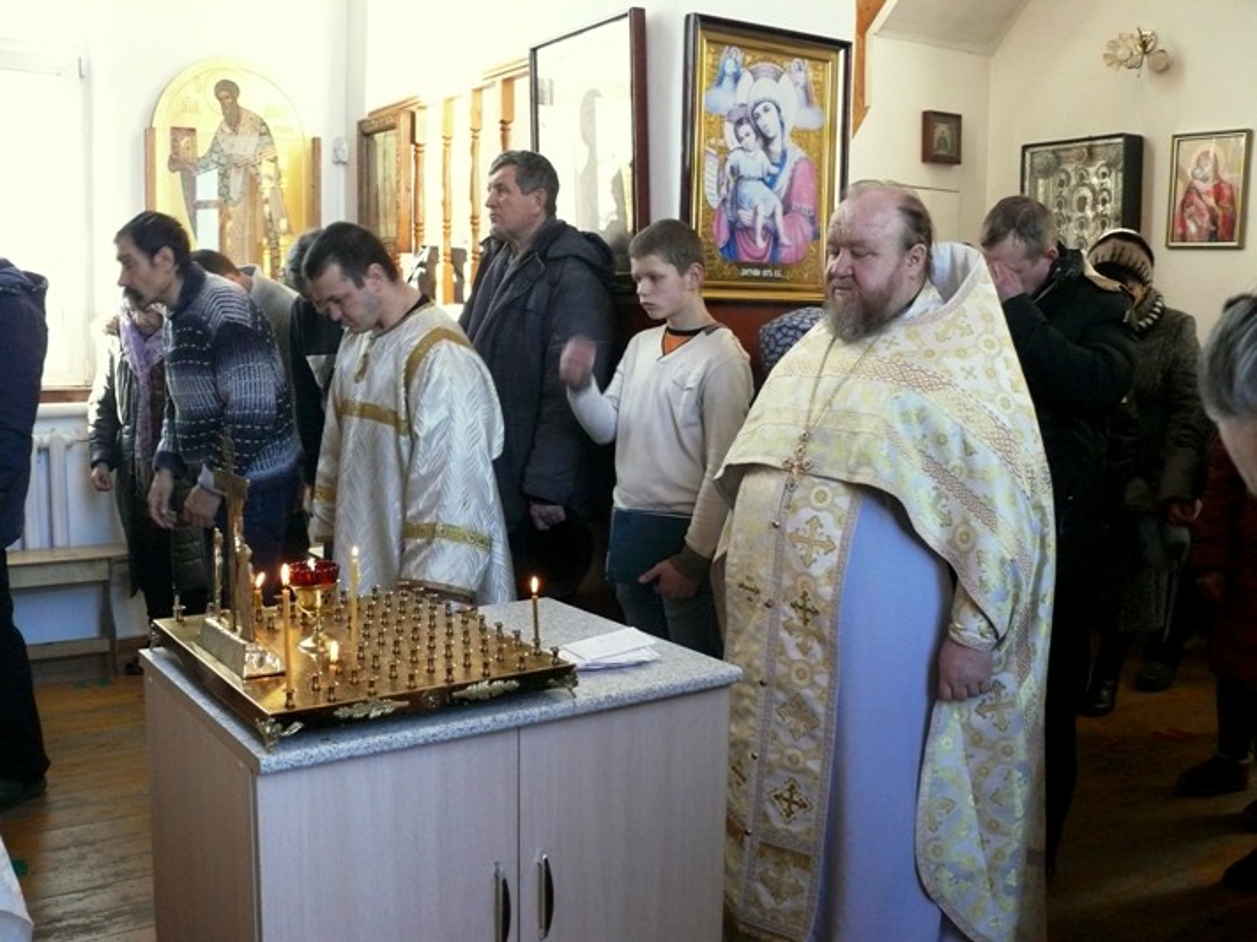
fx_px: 1271
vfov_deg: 40.7
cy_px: 471
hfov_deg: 52.6
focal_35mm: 35
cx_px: 628
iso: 400
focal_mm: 7.4
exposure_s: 1/60
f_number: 2.8
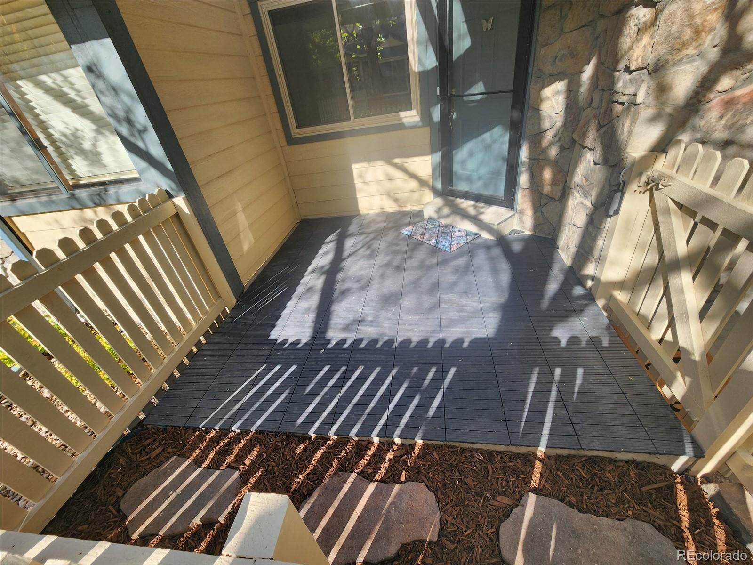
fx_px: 283
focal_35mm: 13
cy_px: 282
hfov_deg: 106.2
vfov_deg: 89.9
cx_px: 376
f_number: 2.2
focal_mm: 2.2
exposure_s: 1/568
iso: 50
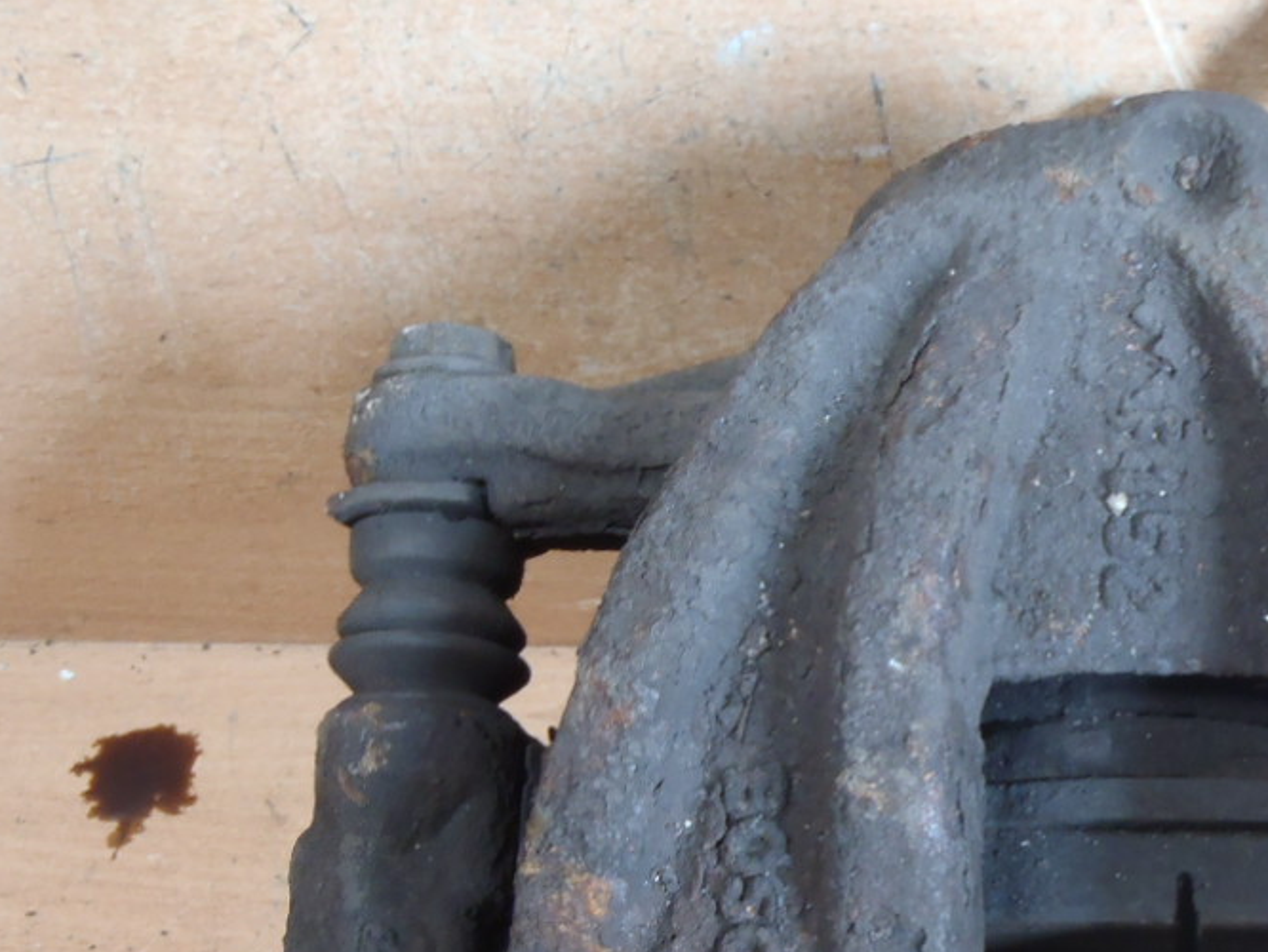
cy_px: 746
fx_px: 2675
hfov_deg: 25.6
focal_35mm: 73
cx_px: 1213
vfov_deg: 20.0
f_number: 4.6
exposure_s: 1/13
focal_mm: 6.83
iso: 200
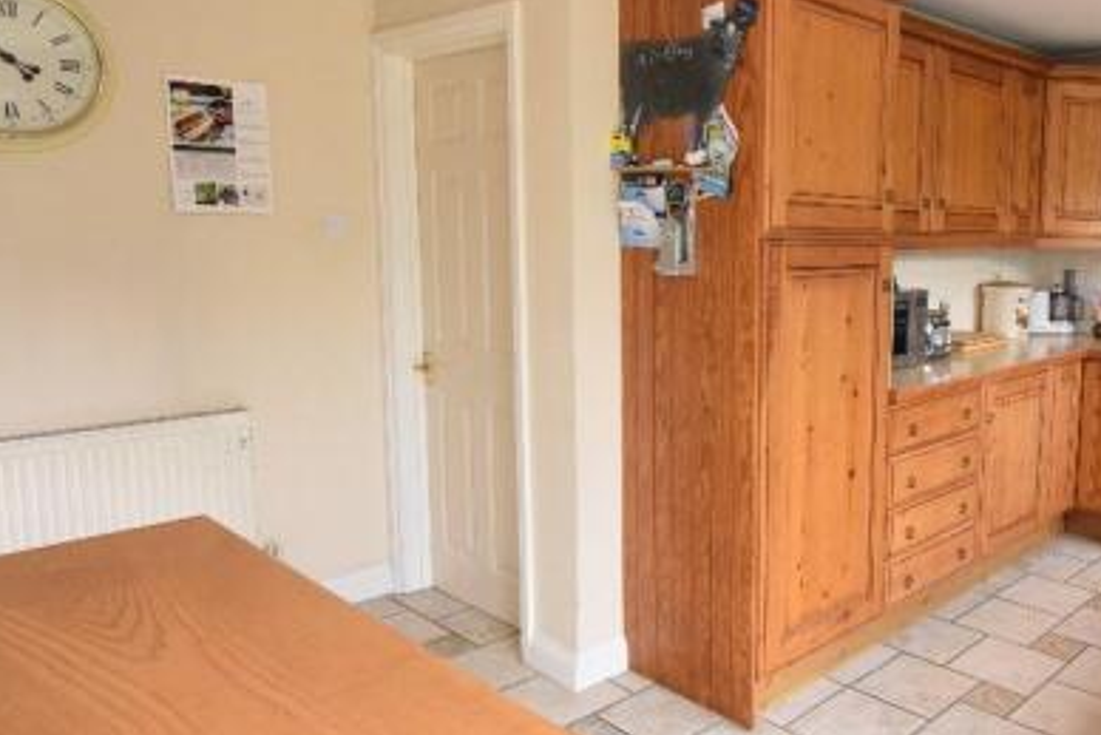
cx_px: 858
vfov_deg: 46.6
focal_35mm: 28
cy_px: 336
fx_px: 852
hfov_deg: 61.1
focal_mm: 11
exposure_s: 1/100
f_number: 5.6
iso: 800
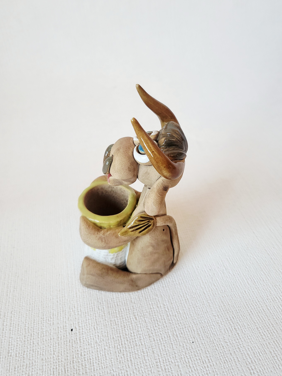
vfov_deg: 67.3
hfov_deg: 53.1
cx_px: 141
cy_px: 188
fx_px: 282
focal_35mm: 26
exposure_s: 1/101
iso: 160
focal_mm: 4.25
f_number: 1.8
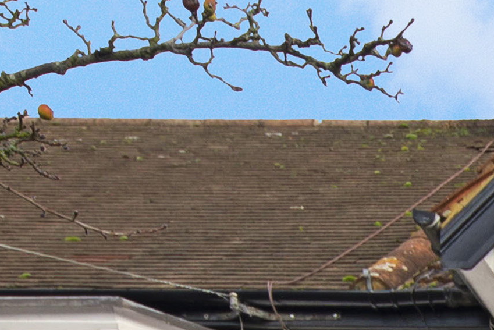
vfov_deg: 13.3
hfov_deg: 18.8
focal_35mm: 85
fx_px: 1167
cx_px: 874
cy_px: 702
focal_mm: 12
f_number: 16
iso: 125
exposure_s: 1/100
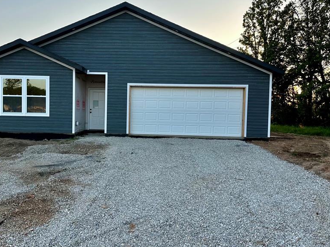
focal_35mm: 32
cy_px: 119
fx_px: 305
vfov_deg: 44.2
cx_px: 133
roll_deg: -1.4
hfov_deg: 56.4
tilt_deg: -2.0
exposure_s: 1/558
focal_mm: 6.86
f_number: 1.78
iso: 80
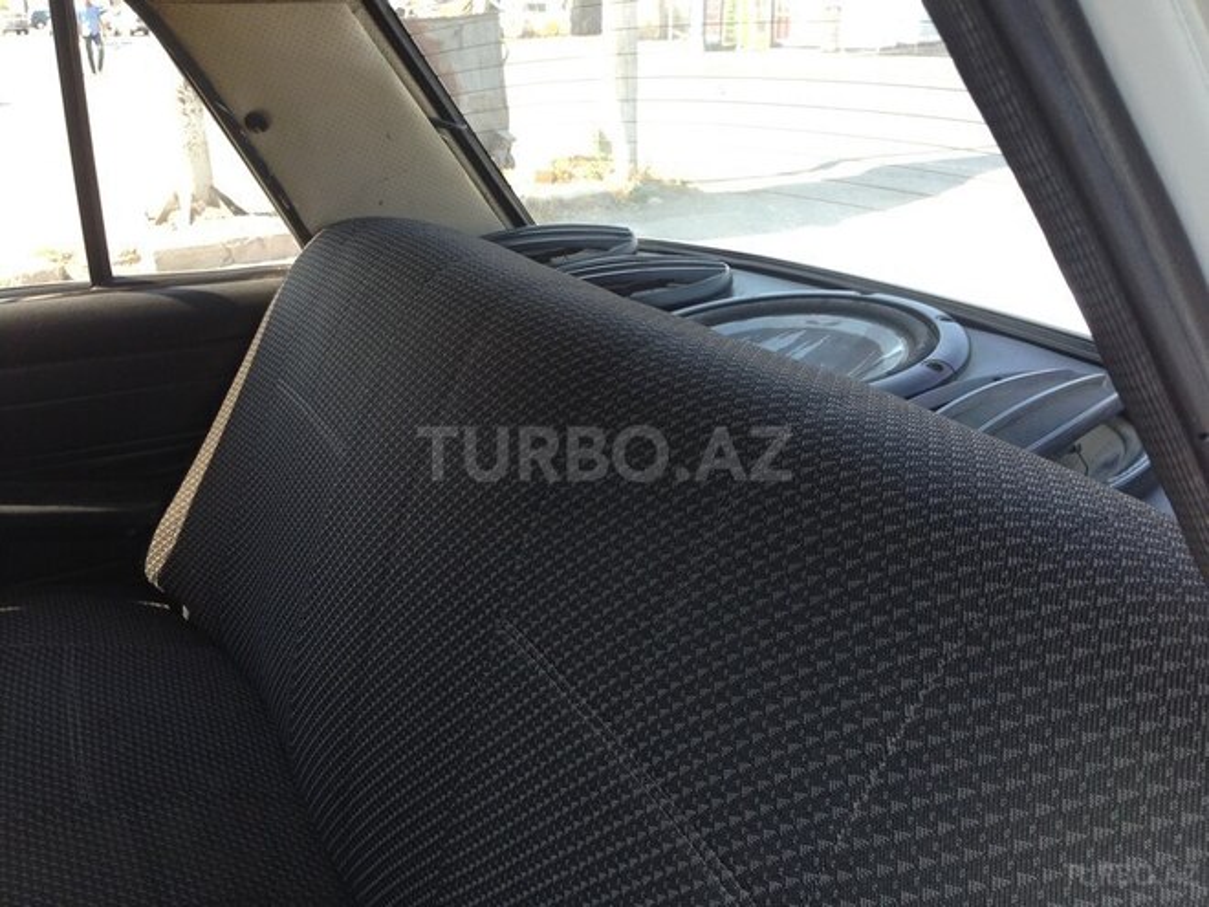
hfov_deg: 55.4
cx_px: 604
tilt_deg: -22.5
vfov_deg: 42.9
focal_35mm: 33
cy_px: 454
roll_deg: +0.8
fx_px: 1153
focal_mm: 4.12
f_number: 2.4
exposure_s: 1/198
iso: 50
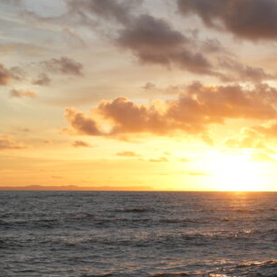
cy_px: 187
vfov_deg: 18.2
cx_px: 452
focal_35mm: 95
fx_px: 860
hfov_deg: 16.2
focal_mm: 34
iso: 100
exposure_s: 1/160
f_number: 6.3
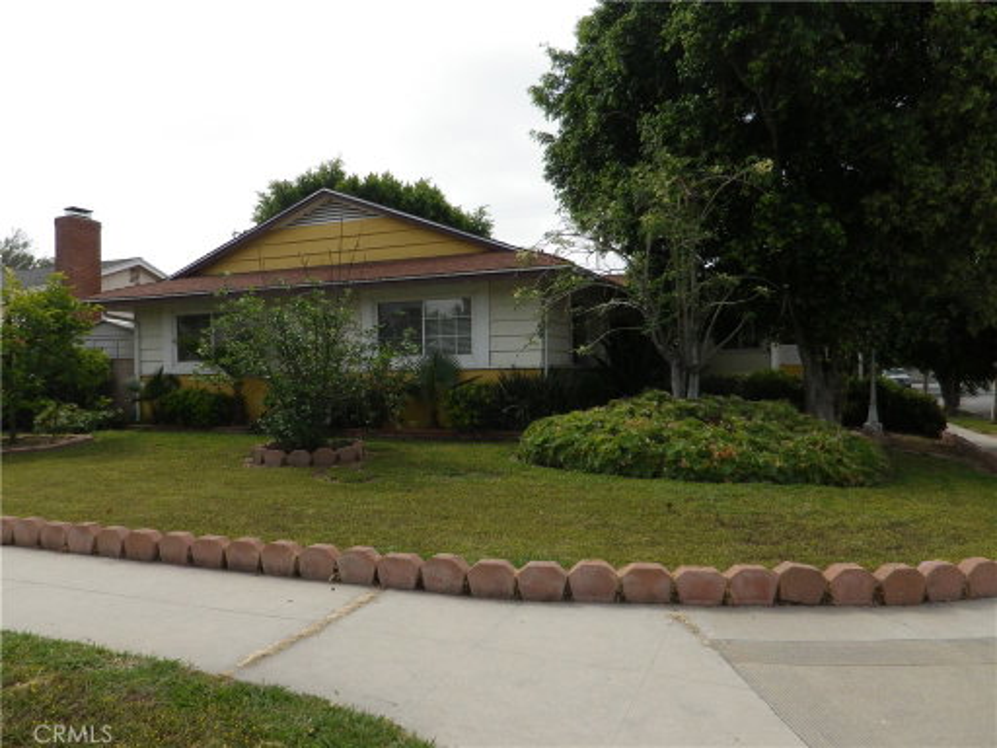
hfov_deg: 69.4
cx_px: 498
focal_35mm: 25
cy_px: 374
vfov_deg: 54.9
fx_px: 720
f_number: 3.5
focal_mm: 4.5
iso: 80
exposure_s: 1/800
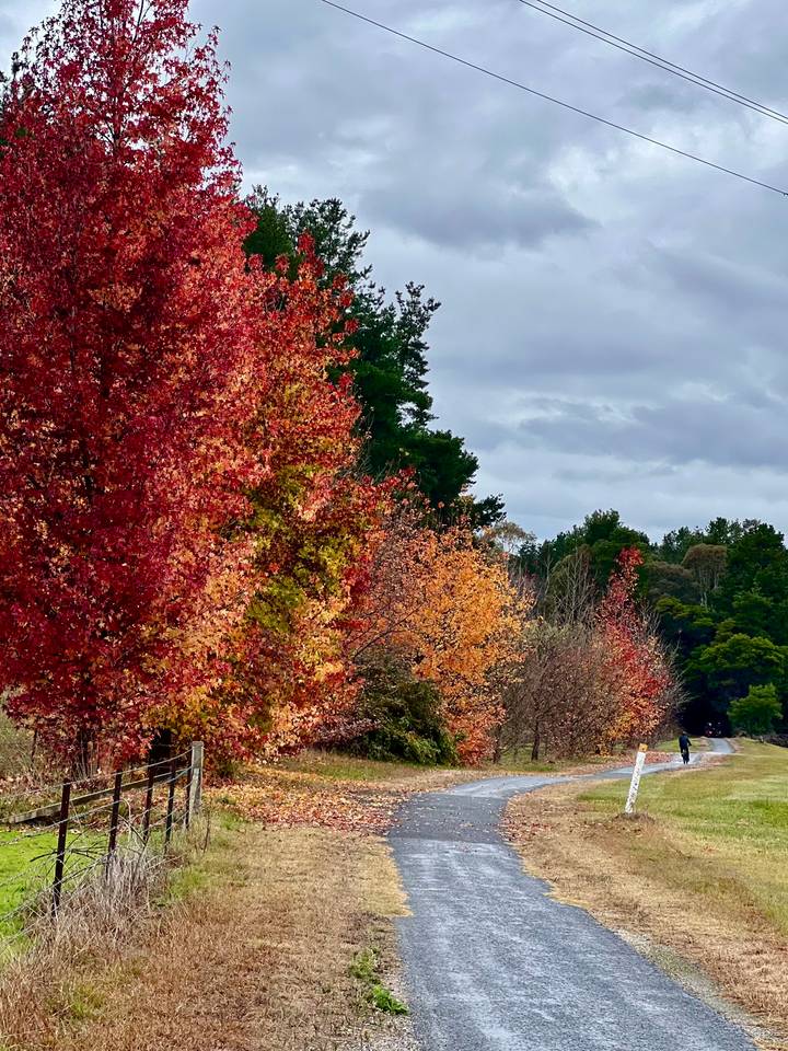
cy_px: 526
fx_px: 2337
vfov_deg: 25.3
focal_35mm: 77
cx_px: 394
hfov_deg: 19.1
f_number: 2.8
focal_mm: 9
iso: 32
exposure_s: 1/323
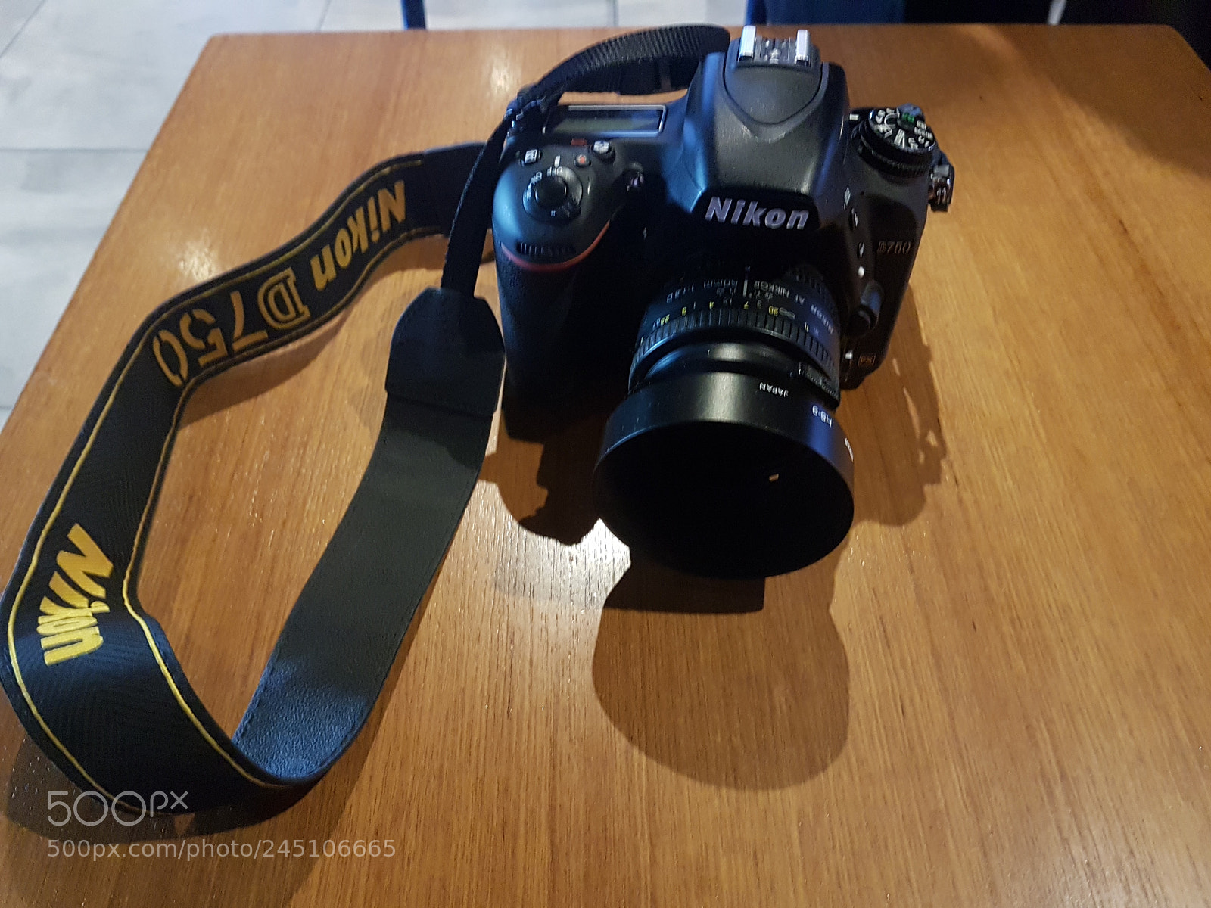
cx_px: 606
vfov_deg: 53.1
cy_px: 454
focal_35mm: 26
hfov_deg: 67.3
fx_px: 910
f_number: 1.7
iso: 320
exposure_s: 1/10
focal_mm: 4.2
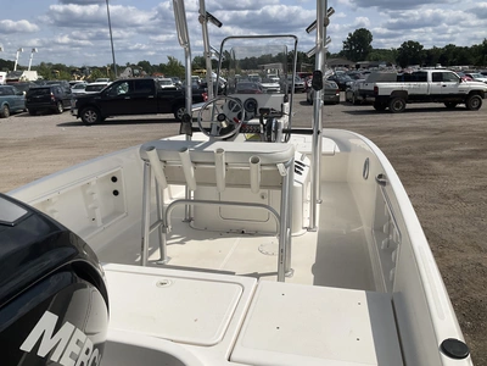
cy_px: 183
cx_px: 244
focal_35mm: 29
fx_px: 408
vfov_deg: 48.2
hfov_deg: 61.7
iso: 25
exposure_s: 1/6536
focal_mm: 3
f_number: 1.8
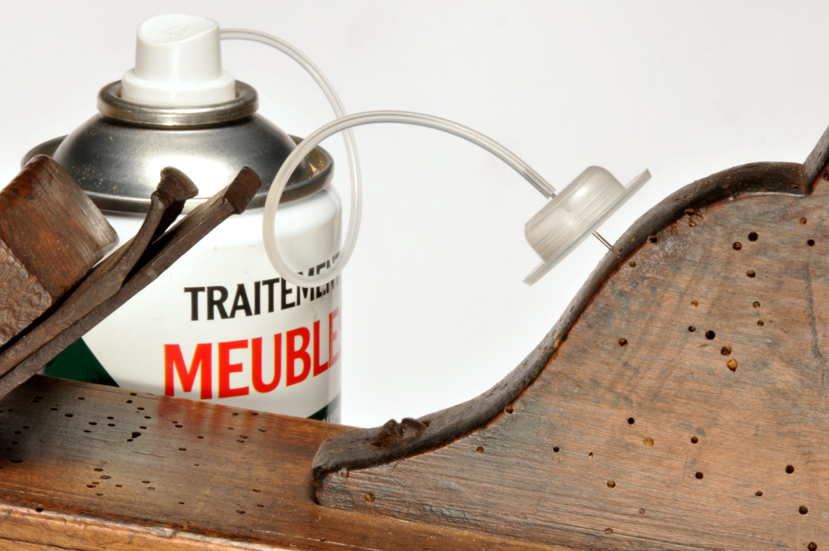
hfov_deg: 13.1
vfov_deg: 8.7
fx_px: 3622
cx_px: 414
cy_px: 276
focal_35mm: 158
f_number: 36
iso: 200
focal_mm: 105
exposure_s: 1/30
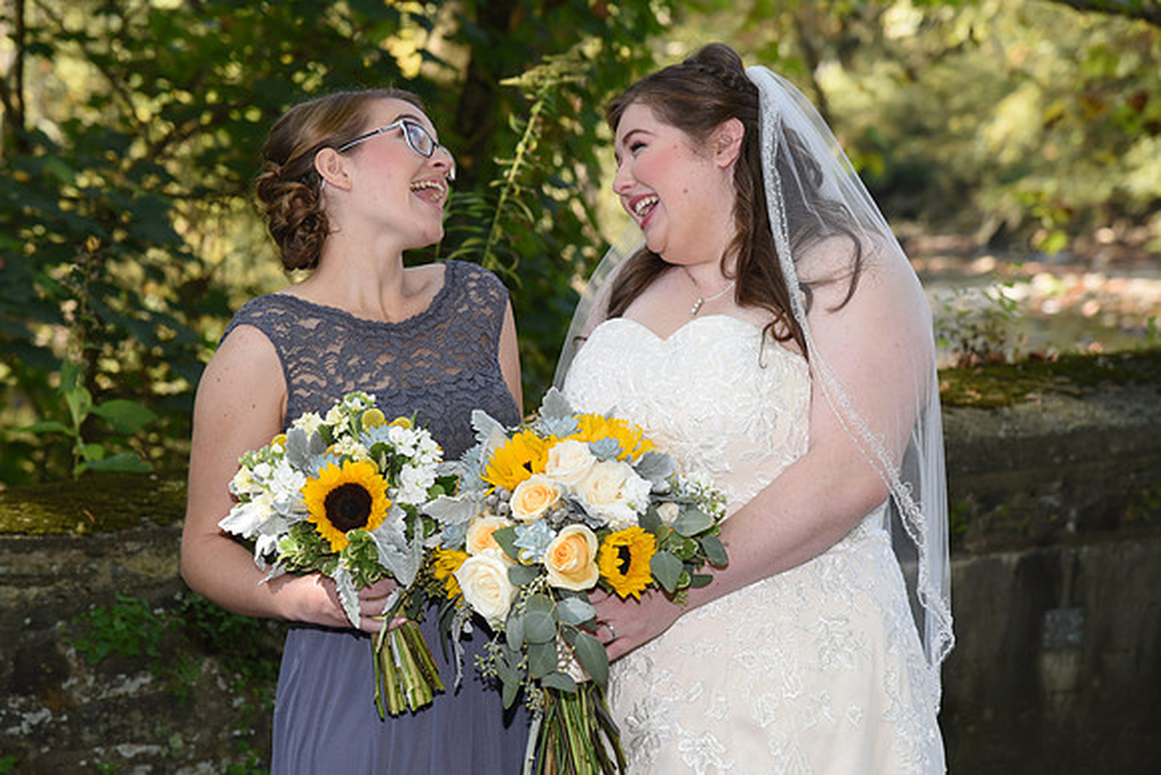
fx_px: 3548
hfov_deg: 18.6
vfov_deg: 12.5
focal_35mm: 110
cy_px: 388
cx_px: 580
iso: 640
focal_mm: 110
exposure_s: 1/200
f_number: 6.3
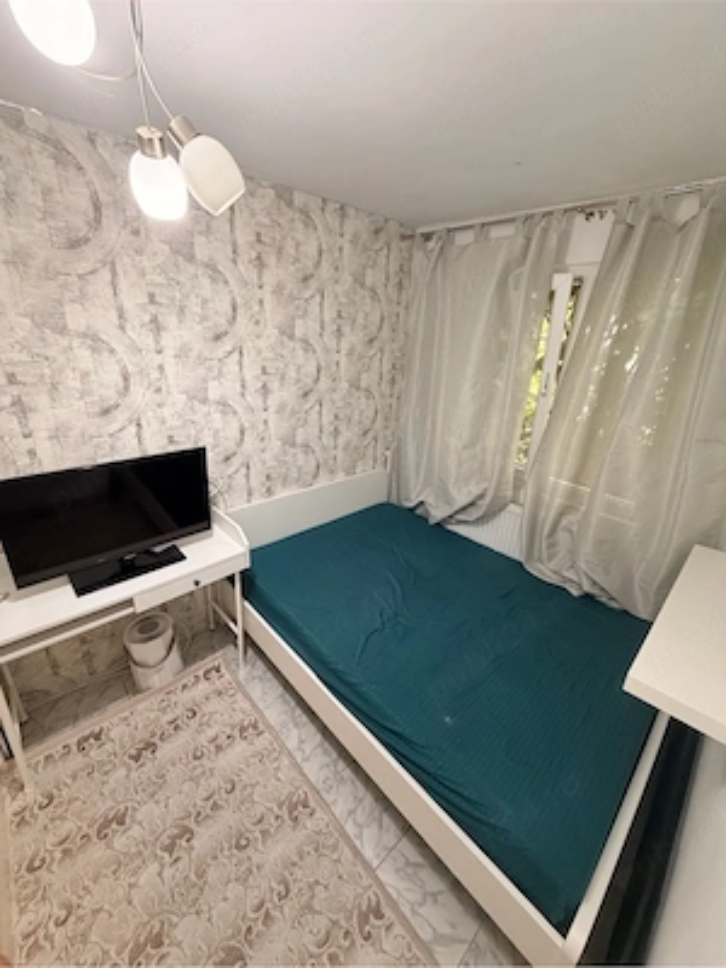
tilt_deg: -22.2
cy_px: 484
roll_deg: -2.8
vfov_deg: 102.1
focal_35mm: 14
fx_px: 391
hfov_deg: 85.7
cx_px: 363
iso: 400
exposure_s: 1/50
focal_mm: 2.22
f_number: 2.2
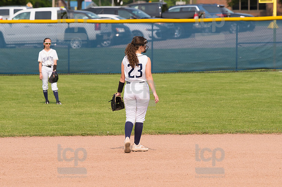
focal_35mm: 292
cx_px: 141
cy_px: 94
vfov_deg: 4.7
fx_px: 2286
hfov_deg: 7.1
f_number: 5.6
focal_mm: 195
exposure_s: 1/1600
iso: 320
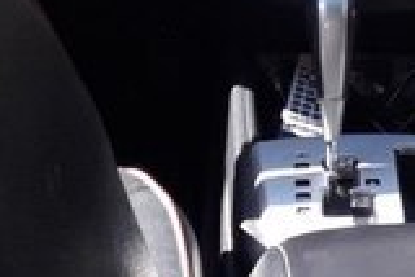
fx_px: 1338
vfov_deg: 11.1
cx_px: 350
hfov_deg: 17.4
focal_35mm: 116
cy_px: -211
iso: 40
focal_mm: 3.6
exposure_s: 1/100
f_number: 1.9
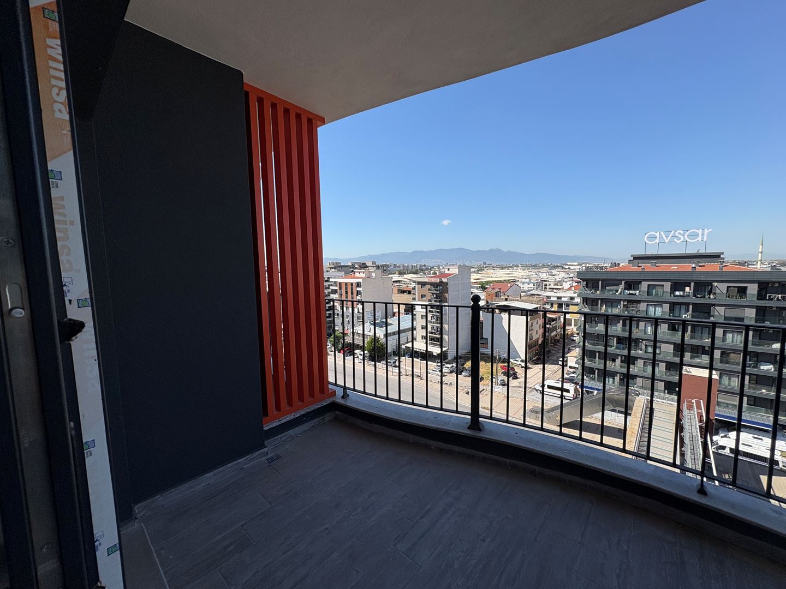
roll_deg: +1.6
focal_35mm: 14
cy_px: 294
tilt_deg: -4.5
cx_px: 393
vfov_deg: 85.7
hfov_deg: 102.1
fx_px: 318
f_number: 2.2
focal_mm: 2.22
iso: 50
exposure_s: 1/1976
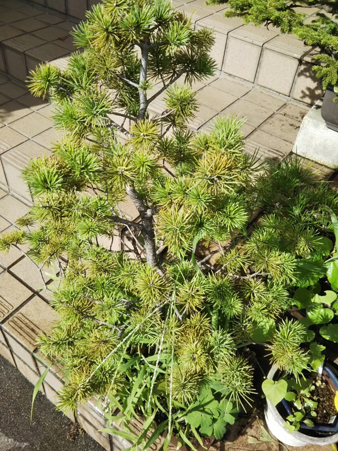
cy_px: 226
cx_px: 169
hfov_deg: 46.8
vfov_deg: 60.0
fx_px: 391
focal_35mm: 30
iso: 20
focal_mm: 4
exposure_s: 1/665
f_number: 2.2
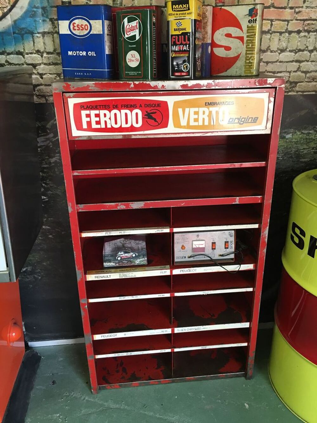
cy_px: 212
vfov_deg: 61.7
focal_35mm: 29
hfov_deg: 48.2
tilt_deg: -22.7
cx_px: 158
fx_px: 354
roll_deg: -0.7
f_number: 2.2
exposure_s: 1/17
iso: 80
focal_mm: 4.15
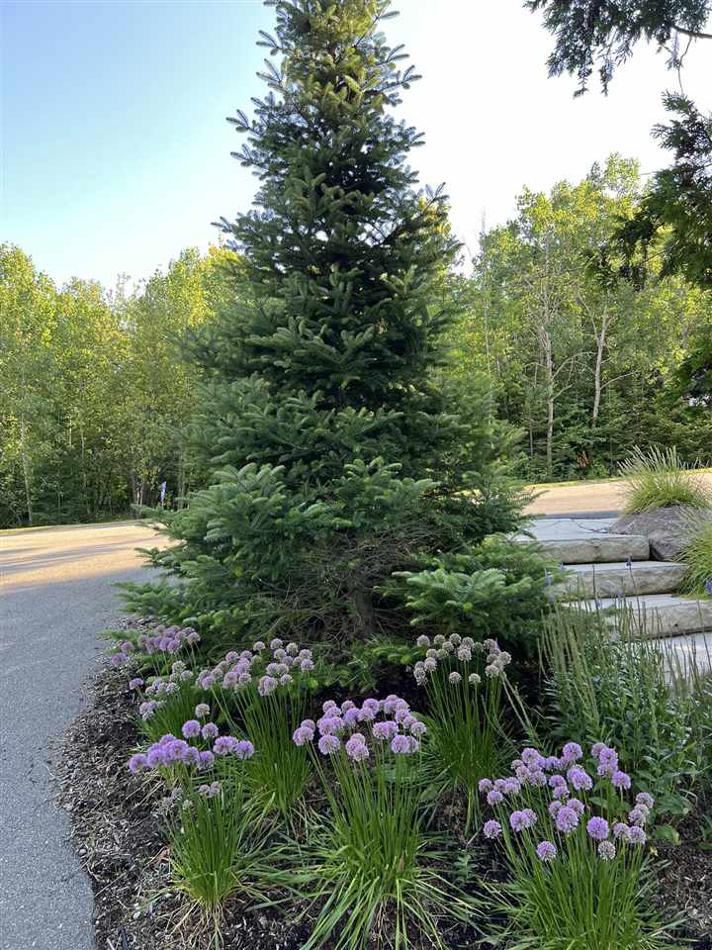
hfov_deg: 53.1
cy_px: 475
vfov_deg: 67.3
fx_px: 713
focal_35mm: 26
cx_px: 356
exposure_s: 1/186
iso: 40
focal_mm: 5.7
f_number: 1.5
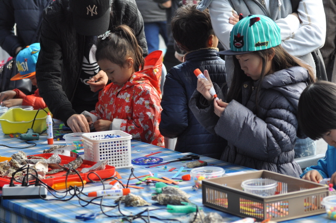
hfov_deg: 11.8
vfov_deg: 7.9
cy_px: 112
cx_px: 168
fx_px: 1622
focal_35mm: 174
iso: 500
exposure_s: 1/320
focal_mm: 116
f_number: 4.5
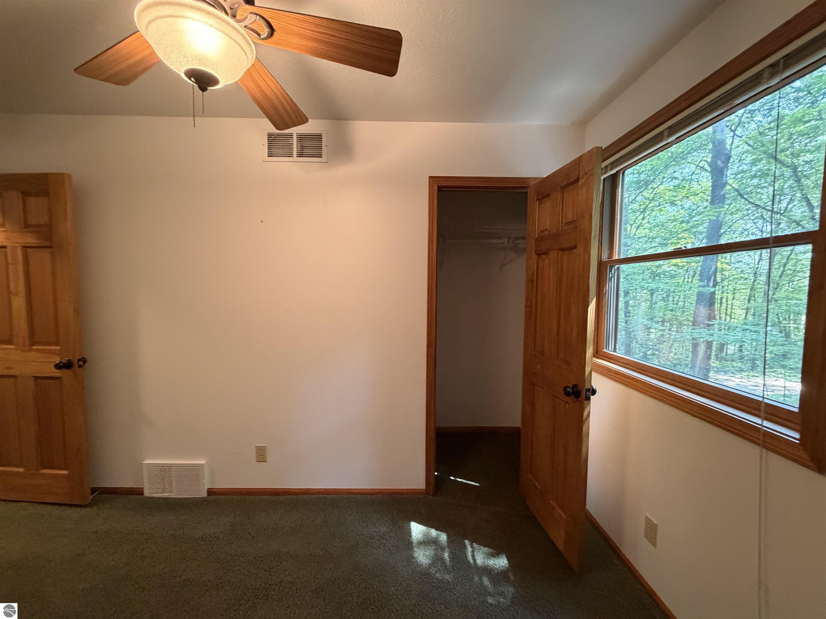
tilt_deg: -4.8
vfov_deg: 85.7
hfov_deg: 102.1
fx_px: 334
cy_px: 310
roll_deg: -0.4
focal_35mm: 14
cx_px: 413
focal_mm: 2.22
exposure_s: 1/60
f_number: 2.2
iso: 500
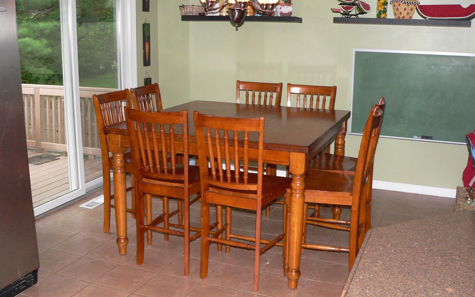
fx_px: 505
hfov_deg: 50.4
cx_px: 234
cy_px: 147
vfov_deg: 32.8
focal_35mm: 39
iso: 300
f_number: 2.8
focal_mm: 6
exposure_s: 1/60
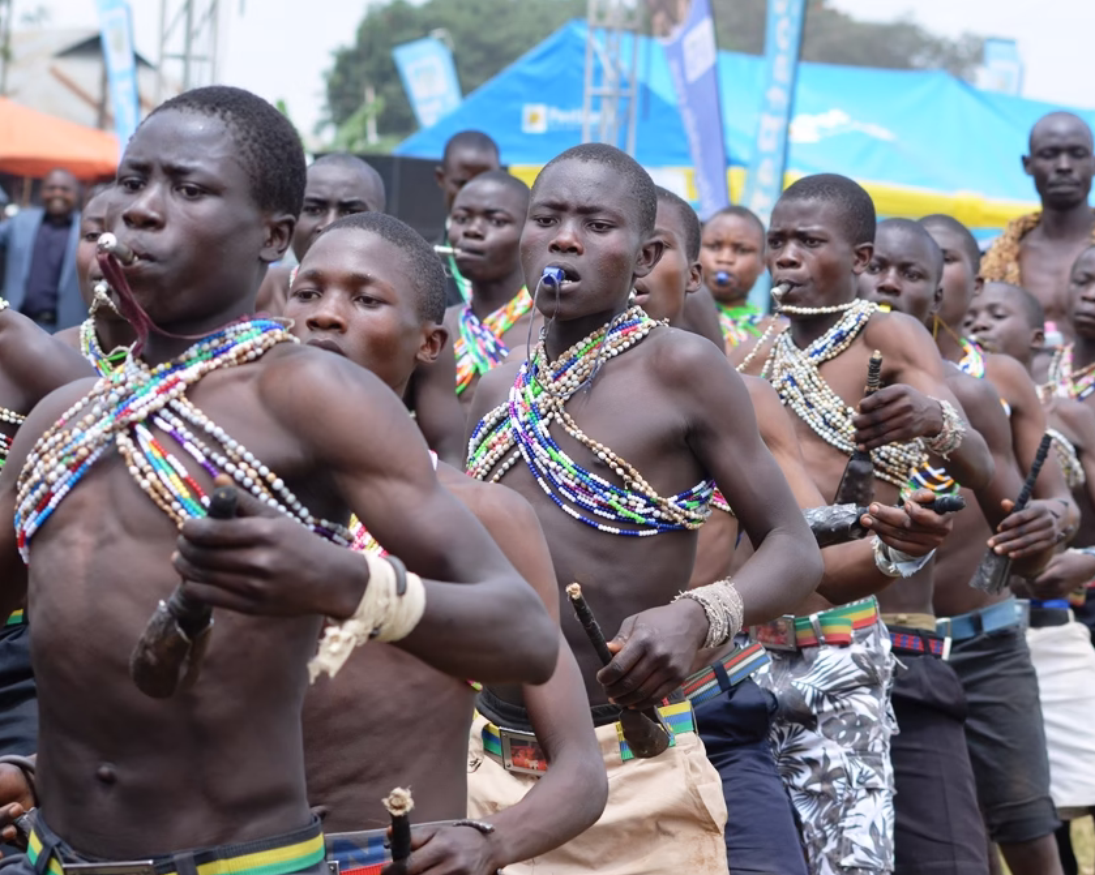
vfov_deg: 12.8
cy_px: 439
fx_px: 3888
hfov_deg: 16.0
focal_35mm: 120
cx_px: 660
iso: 220
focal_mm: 70
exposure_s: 1/500
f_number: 5.6
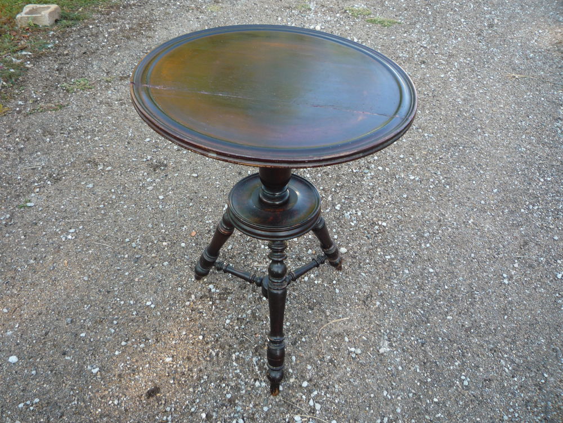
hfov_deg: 60.0
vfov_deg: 46.8
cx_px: 282
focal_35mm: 30
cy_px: 212
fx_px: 488
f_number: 3.3
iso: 100
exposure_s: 1/80
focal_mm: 5.2
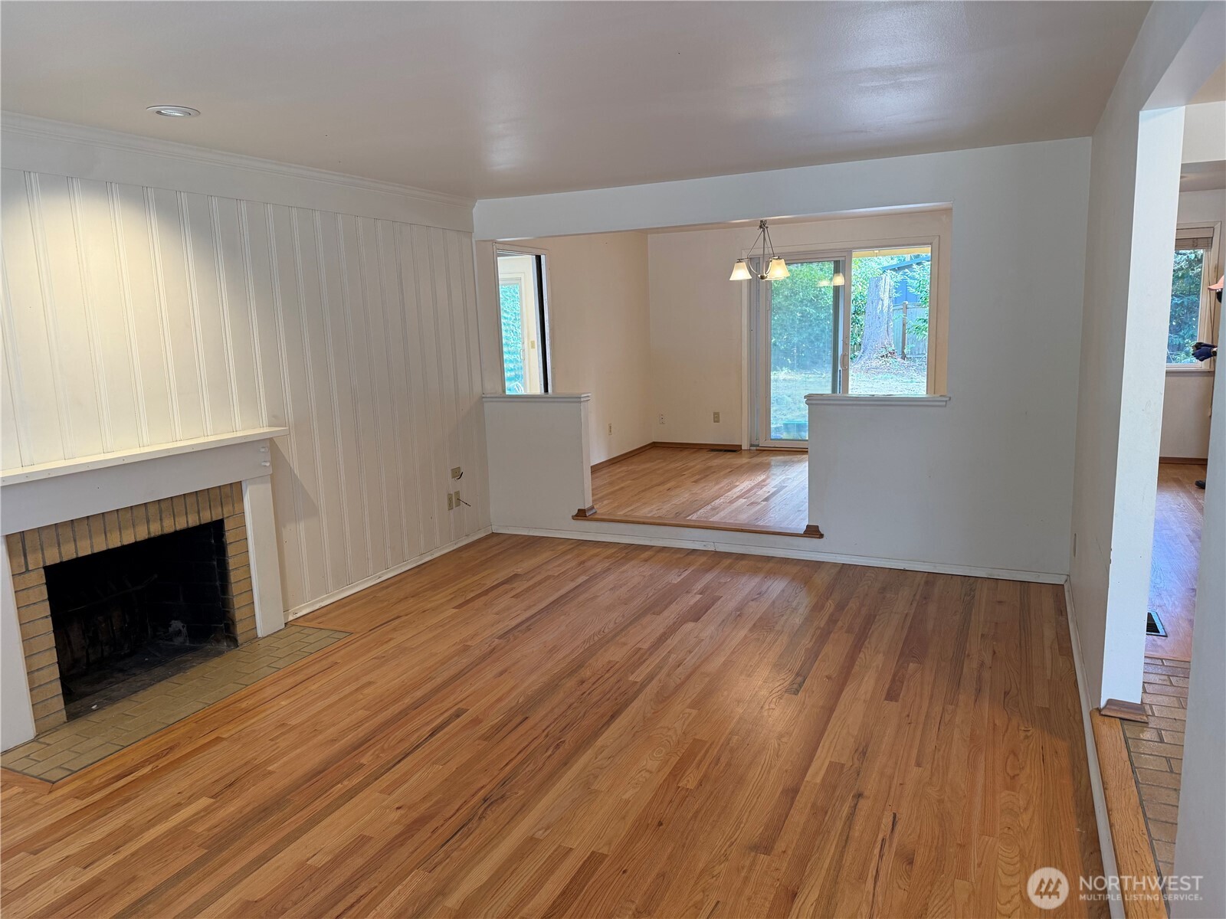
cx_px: 613
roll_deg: +2.1
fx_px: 850
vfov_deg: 56.8
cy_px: 460
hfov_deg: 71.6
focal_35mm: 24
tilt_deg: -9.1
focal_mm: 6.76
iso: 160
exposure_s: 1/120
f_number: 1.78
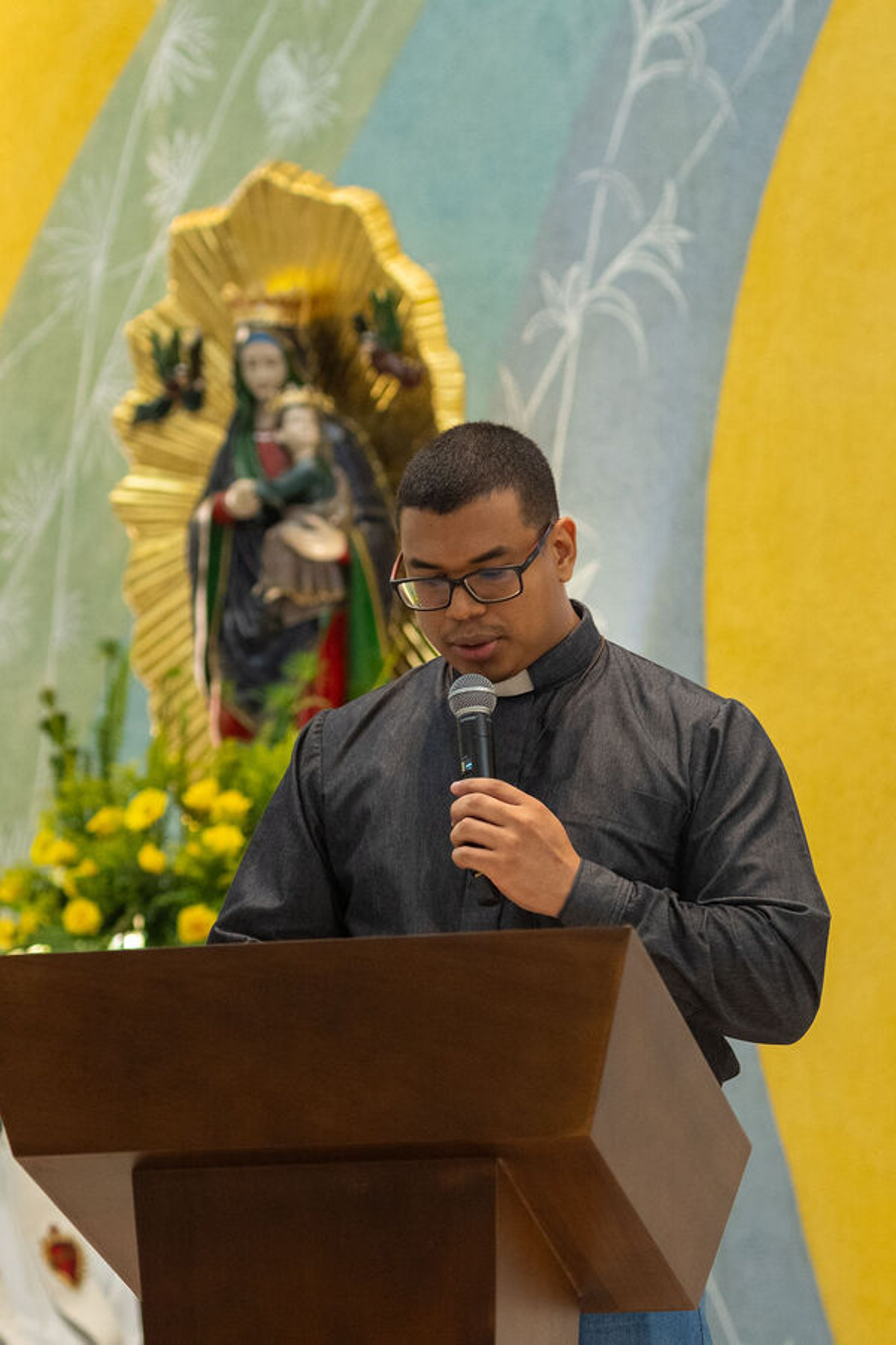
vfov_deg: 16.1
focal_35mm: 127
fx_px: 4741
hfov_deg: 10.8
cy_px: 672
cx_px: 448
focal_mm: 85
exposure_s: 1/200
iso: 2000
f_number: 3.2
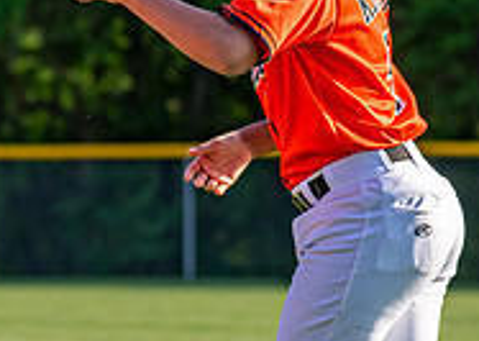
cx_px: -125
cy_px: 59
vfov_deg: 4.6
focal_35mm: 312
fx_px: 4238
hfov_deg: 6.4
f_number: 2.8
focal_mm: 70
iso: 100
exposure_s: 1/1250
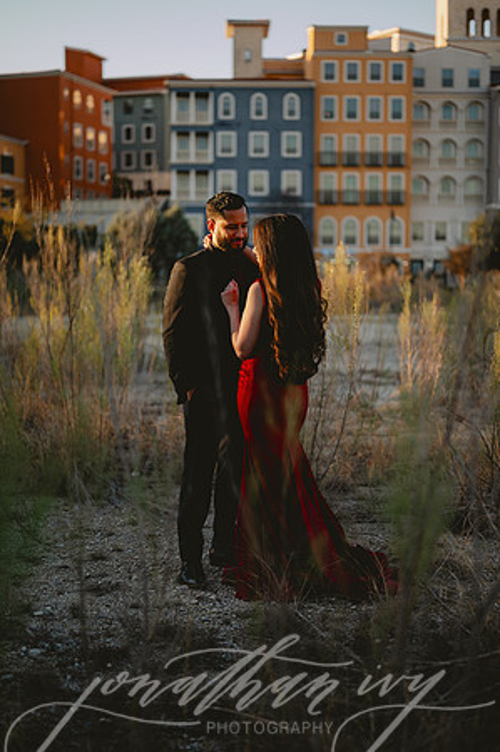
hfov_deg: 26.9
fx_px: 1044
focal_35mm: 50
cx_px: 250
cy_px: 376
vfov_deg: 39.6
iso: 50
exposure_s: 1/1000
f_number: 1.8
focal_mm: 50
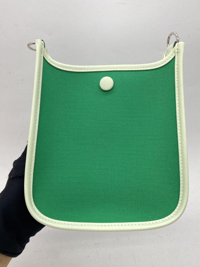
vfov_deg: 67.3
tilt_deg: -28.7
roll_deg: -0.1
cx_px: 100
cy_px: 134
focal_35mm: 26
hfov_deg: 53.1
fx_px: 200
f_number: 1.8
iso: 32
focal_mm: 4.25
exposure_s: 1/113
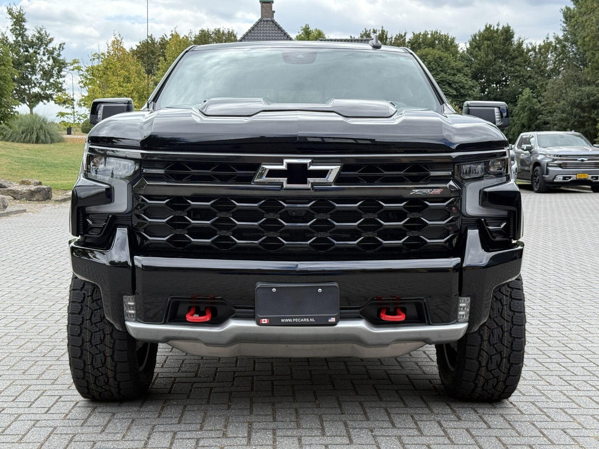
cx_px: 300
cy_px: 224
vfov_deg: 30.3
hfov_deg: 39.7
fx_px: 831
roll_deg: -0.1
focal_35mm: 48
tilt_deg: -6.7
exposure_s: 1/1543
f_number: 1.78
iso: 80
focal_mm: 6.76
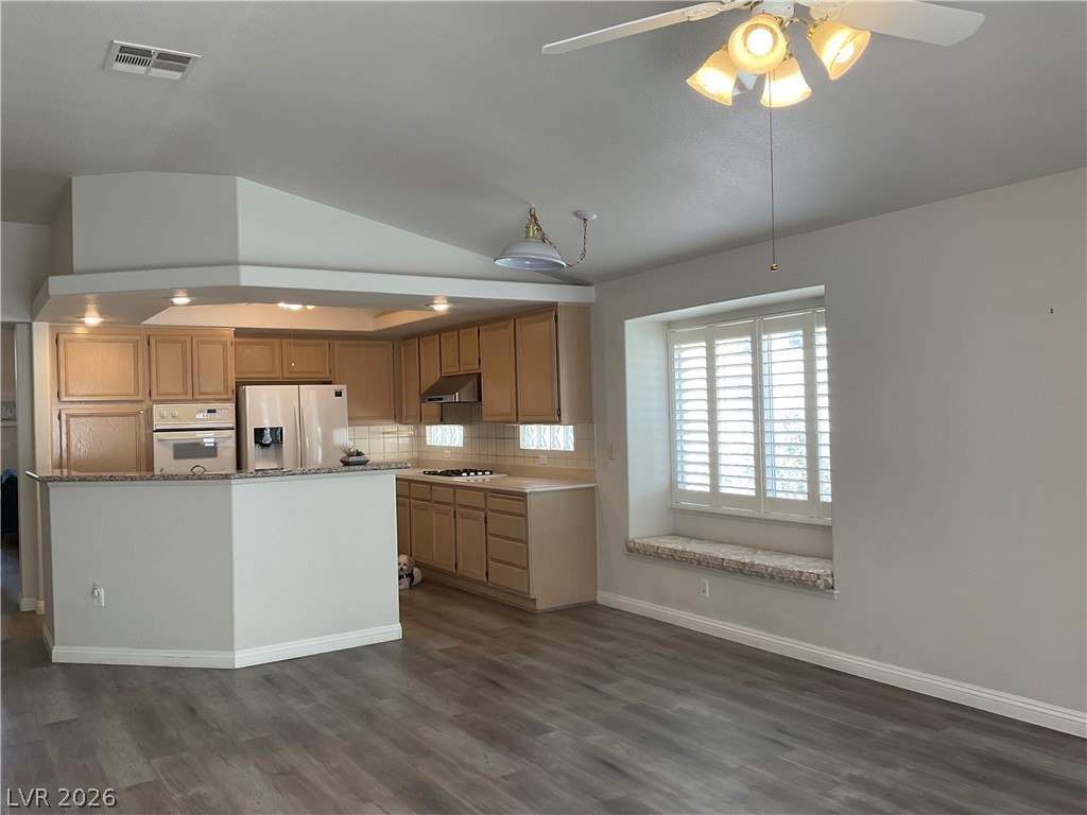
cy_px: 408
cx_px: 544
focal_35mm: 29
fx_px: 911
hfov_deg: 61.7
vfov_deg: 48.2
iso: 50
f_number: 1.8
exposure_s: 1/120
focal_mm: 3
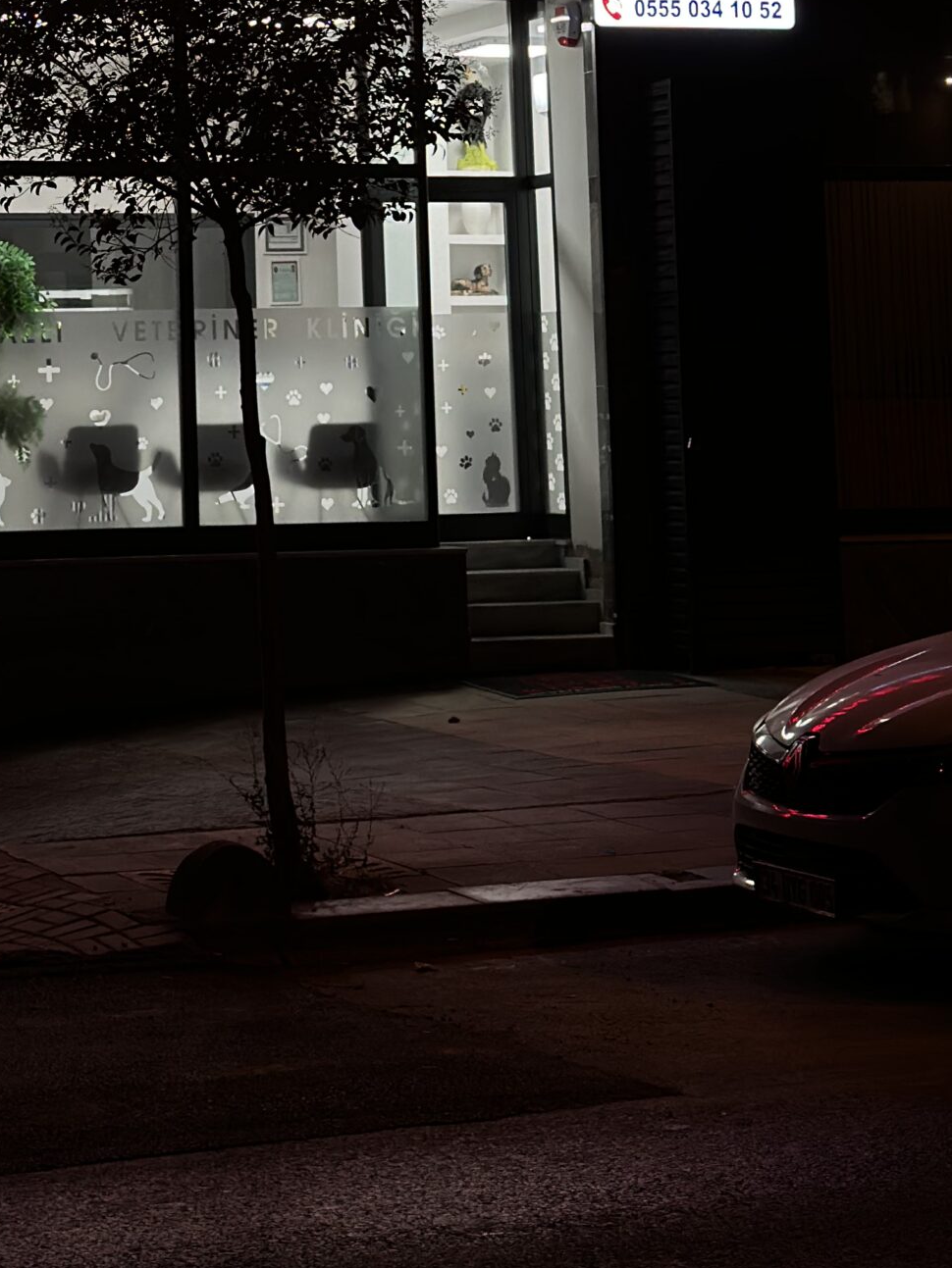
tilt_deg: +5.7
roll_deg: +0.6
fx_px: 3483
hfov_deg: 15.4
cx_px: 80
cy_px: 81
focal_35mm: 95
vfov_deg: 20.2
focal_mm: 6.86
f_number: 1.78
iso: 80
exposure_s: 1/50
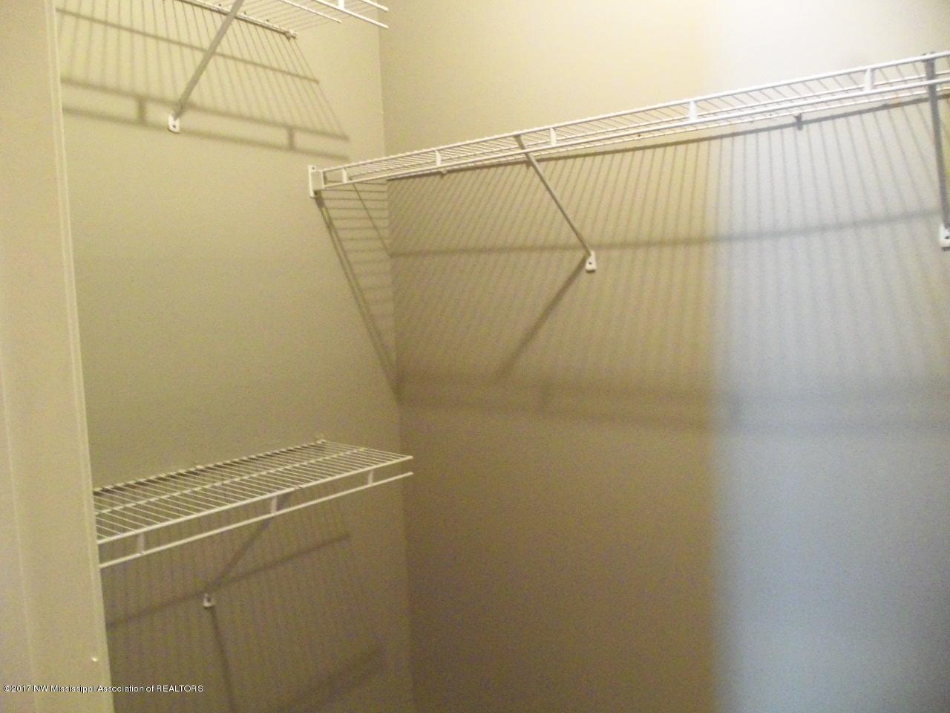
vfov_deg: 48.2
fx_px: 796
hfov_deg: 61.7
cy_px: 356
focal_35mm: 29
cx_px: 475
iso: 400
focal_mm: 5.2
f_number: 3.4
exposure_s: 1/10
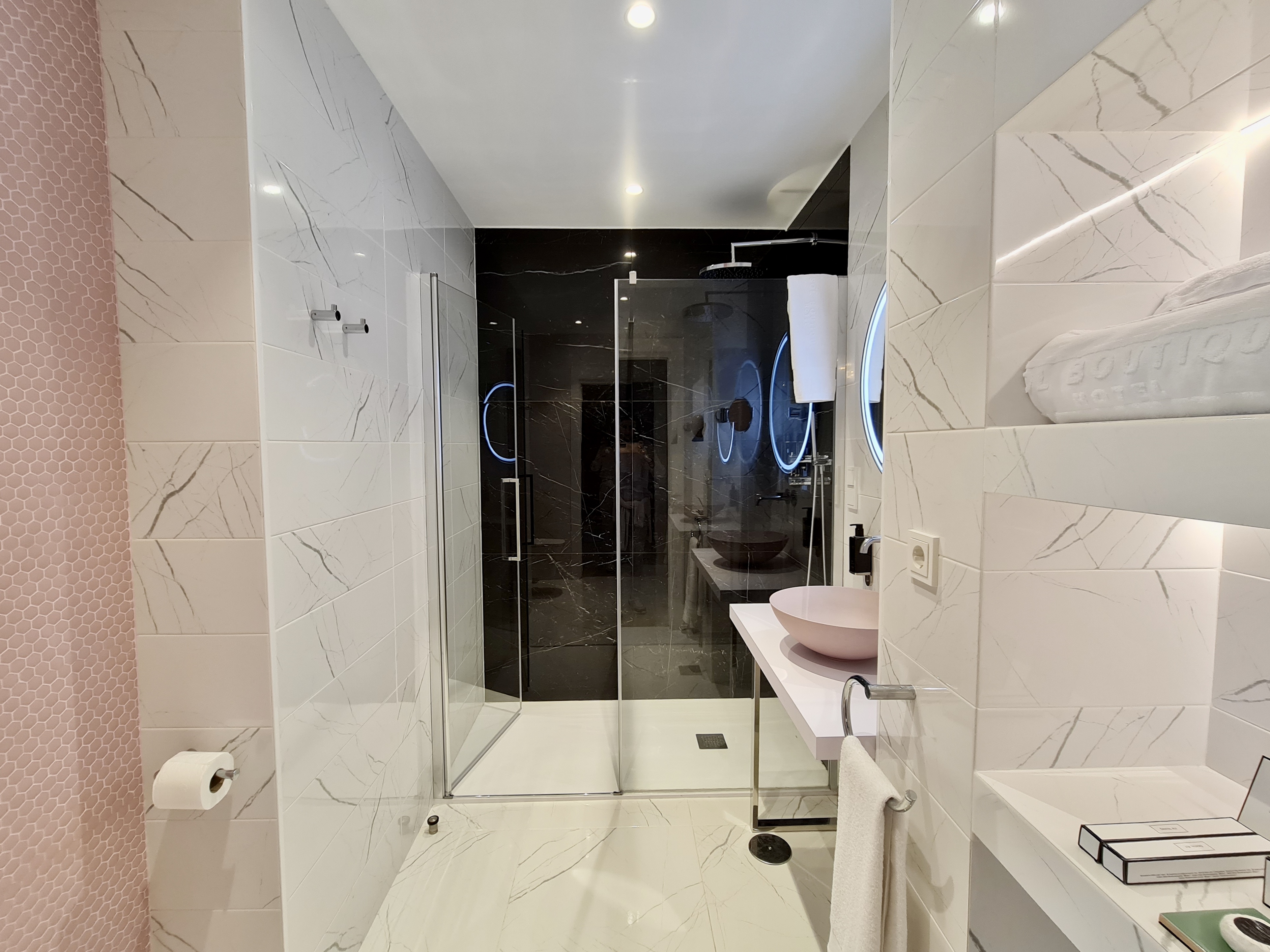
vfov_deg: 89.9
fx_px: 477
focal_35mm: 13
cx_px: 635
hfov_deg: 106.2
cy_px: 476
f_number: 2.2
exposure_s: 1/50
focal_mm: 2.2
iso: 100
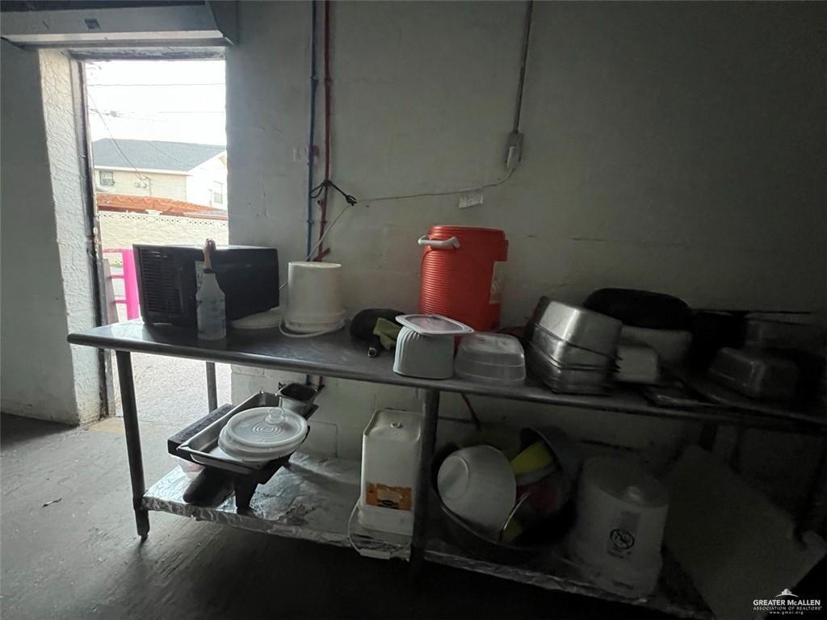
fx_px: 311
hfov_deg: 106.2
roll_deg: -3.5
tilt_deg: -9.9
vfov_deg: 89.9
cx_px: 414
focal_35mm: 13
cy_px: 310
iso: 1250
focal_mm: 1.57
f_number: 1.8
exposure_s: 1/30
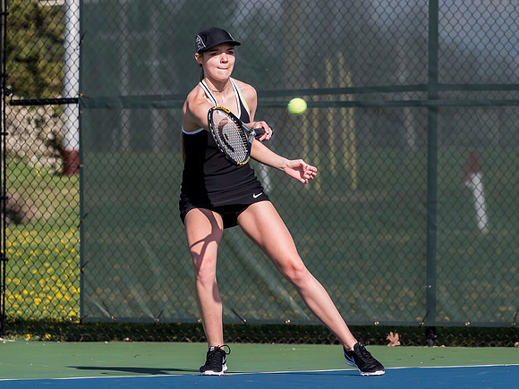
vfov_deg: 3.8
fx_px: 5890
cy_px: 138
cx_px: 277
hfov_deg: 5.0
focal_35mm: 393
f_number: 5
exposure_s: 1/1600
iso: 400
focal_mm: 130
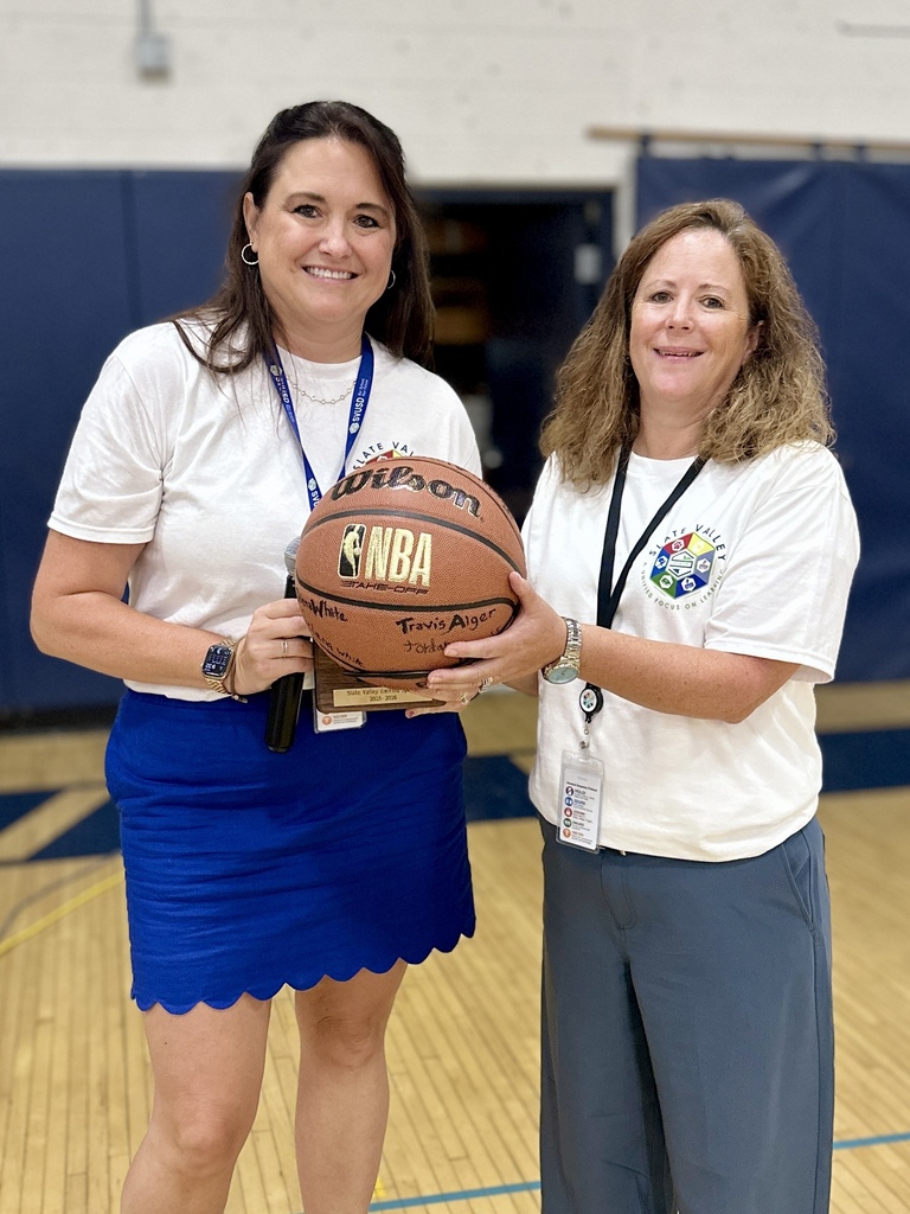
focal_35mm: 24
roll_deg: +0.8
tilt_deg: -12.8
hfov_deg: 56.8
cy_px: 607
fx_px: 841
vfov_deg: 71.6
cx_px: 455
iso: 400
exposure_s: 1/60
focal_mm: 6.86
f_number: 1.78
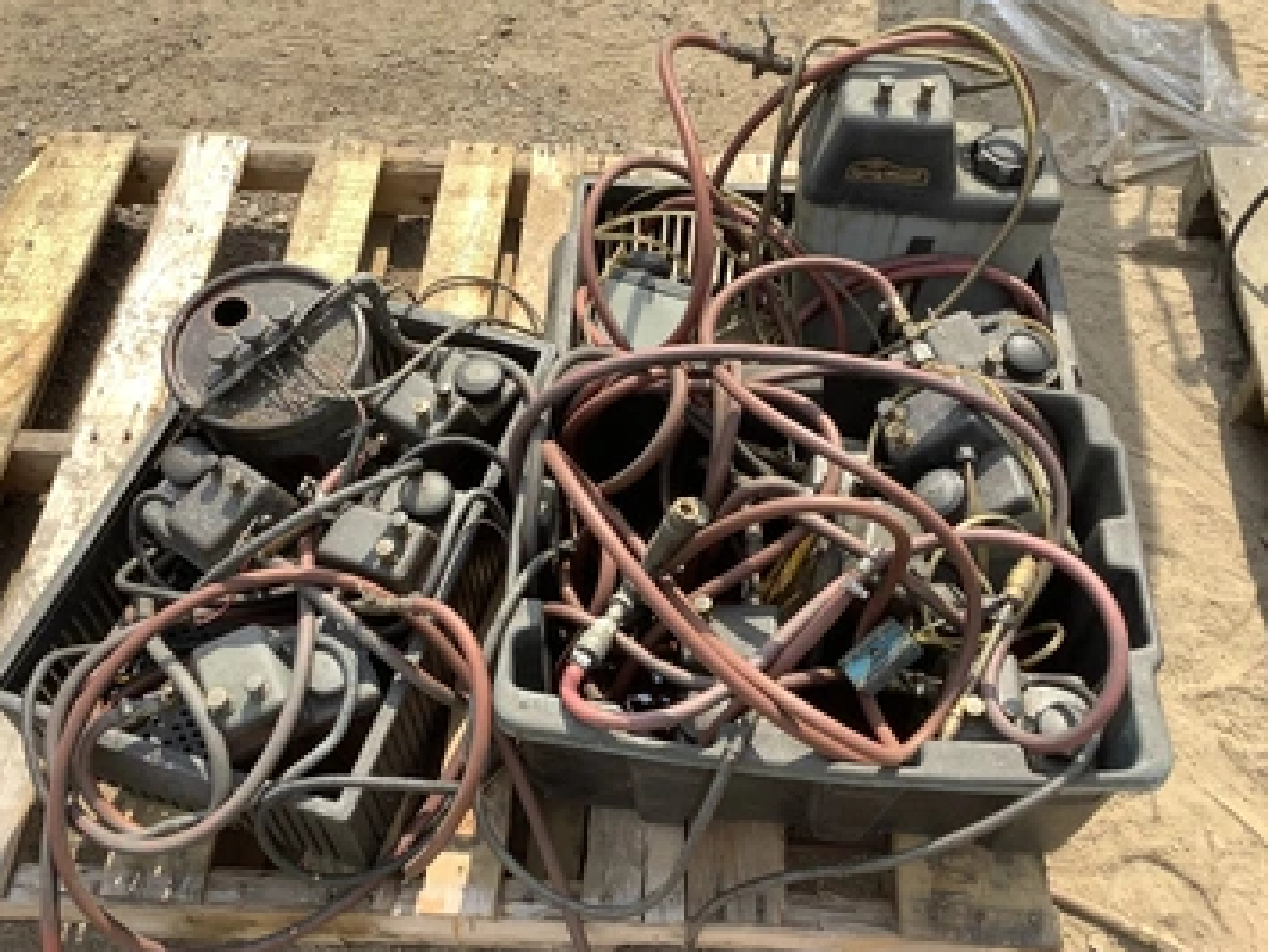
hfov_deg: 52.6
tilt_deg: -54.6
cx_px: 613
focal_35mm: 35
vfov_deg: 40.7
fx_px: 1283
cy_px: 505
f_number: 2.4
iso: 25
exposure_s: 1/715
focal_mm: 3.3
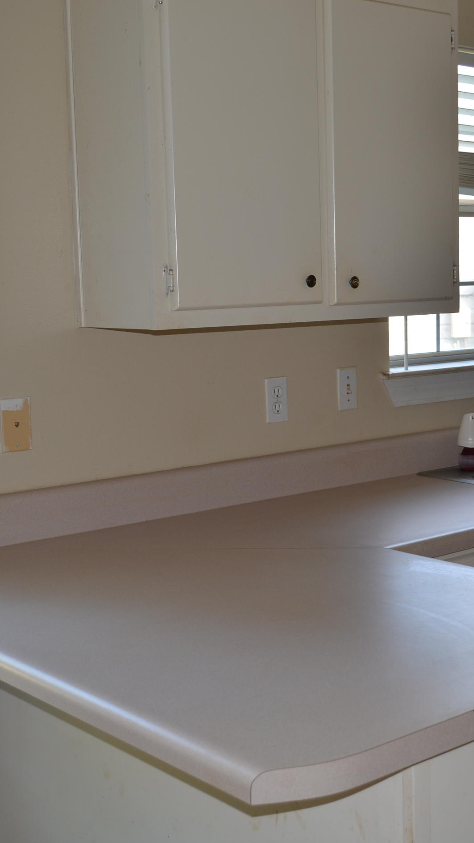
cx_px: 341
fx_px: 1229
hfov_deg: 21.7
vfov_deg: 37.8
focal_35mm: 55
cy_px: 413
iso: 100
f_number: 3.8
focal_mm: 22
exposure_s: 1/30
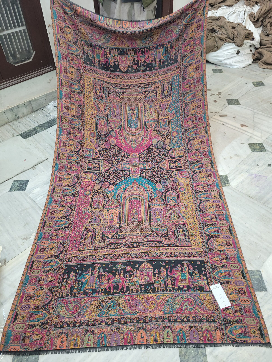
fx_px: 272
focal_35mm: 26
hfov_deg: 53.1
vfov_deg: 67.3
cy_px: 181
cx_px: 136
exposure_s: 1/11
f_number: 1.8
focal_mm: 5.4
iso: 125
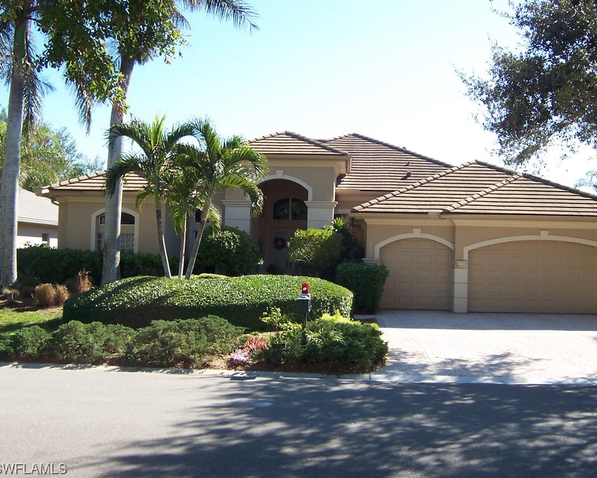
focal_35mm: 38
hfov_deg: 47.9
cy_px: 240
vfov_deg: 39.2
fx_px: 672
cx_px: 312
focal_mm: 5.6
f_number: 4
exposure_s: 1/250
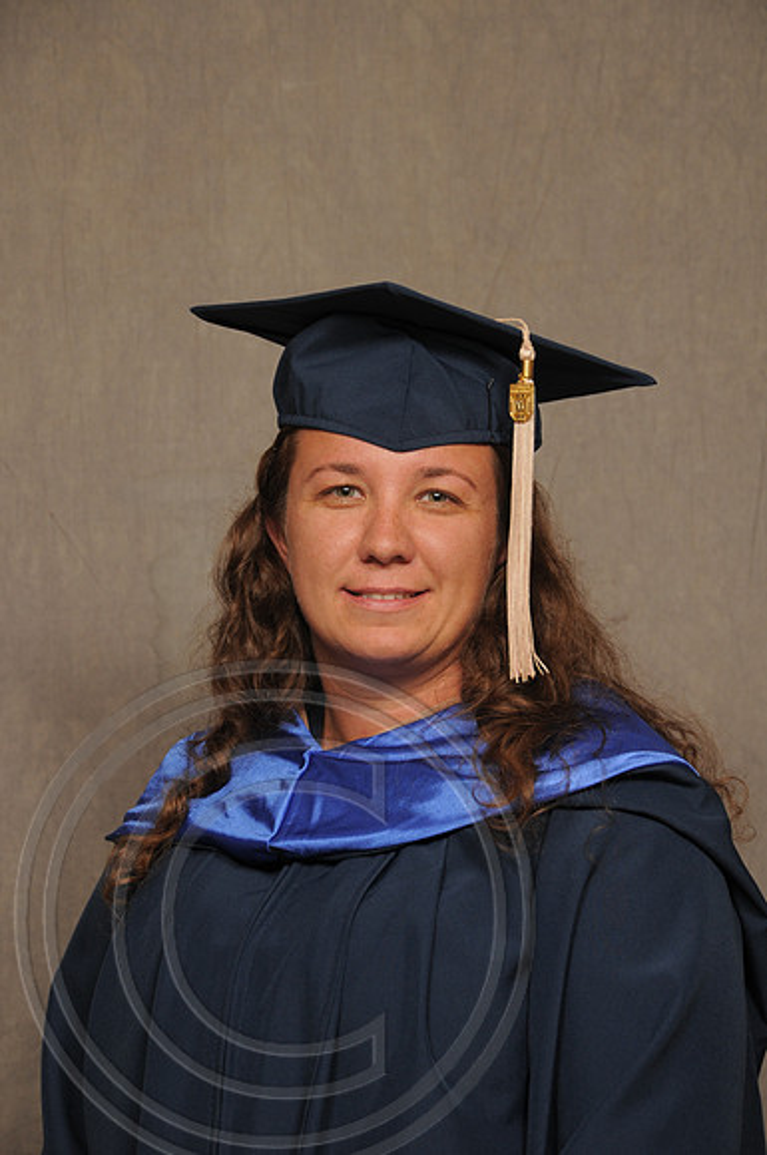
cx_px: 384
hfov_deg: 13.0
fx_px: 3365
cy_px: 578
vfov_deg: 19.5
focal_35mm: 105
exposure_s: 1/60
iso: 200
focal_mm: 70
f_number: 5.6
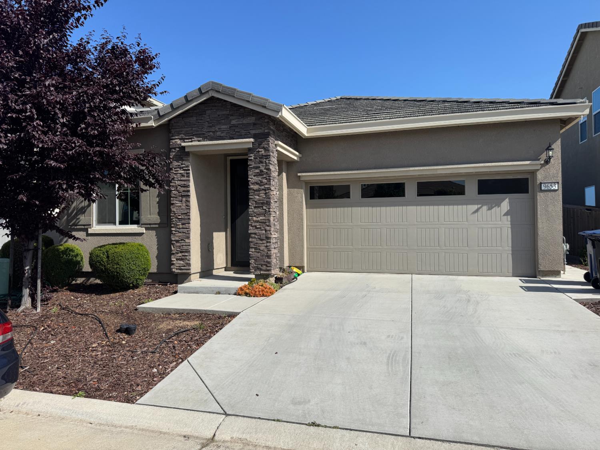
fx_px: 416
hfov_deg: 71.6
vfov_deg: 56.8
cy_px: 225
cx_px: 300
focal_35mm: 24
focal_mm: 6.76
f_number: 1.78
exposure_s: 1/6410
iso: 80
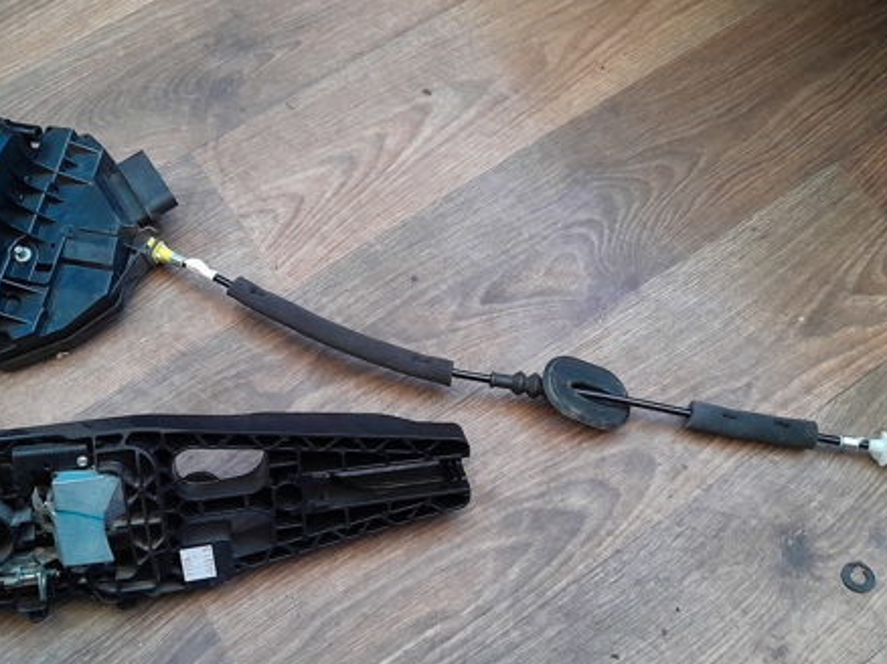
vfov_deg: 37.7
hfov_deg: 48.9
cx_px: 399
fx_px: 973
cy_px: 337
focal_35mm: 38
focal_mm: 3.98
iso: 400
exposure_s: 1/50
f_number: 1.8
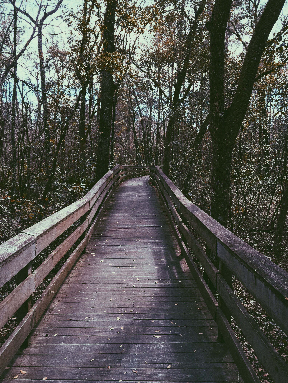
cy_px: 192
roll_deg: -0.8
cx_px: 144
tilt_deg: -6.2
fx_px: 322
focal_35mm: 29
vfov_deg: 61.7
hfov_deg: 48.2
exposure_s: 1/272
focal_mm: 4.15
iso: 25
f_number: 2.2
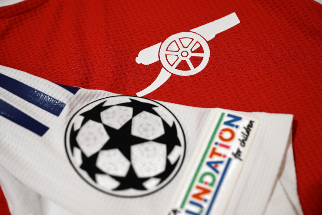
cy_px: 108
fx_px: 626
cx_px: 161
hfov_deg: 28.8
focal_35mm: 70
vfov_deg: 19.5
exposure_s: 1/250
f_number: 4.5
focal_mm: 70
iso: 2000
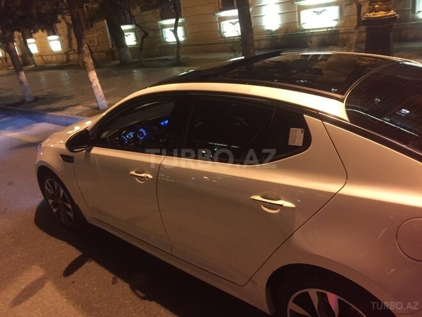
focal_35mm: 29
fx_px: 354
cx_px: 211
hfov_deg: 61.7
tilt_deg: -18.2
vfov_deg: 48.2
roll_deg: +10.0
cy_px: 158
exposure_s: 1/20
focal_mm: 4.15
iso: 250
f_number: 2.2
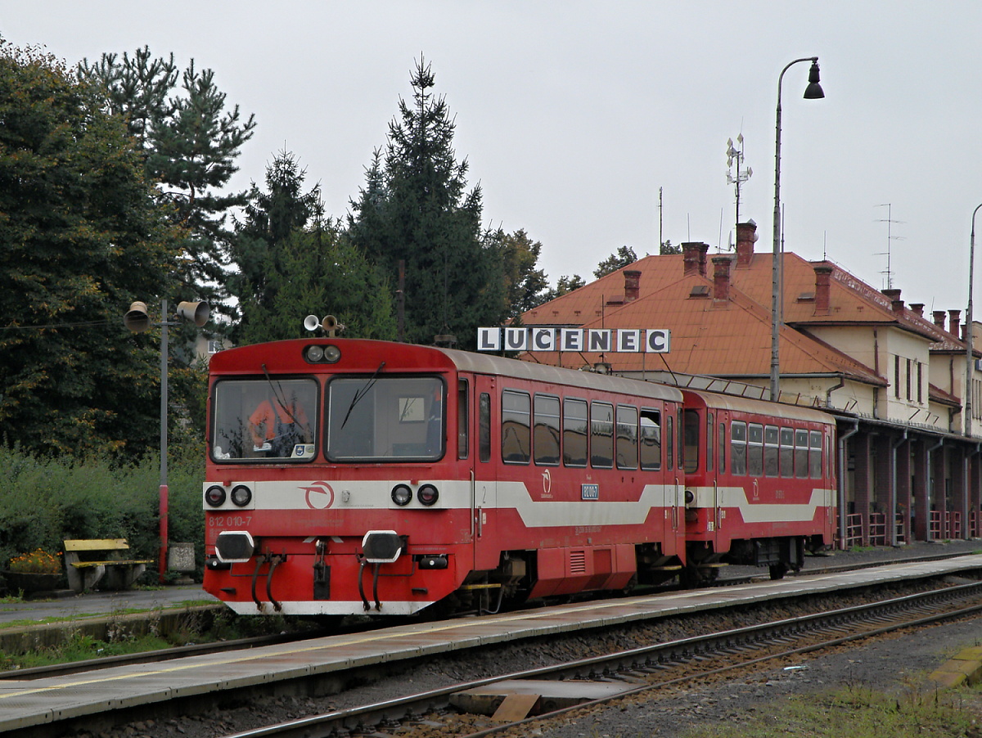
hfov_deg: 18.4
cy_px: 369
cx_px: 491
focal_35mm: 107
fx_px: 3038
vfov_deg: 13.9
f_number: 4.1
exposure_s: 1/100
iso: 64
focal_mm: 18.99
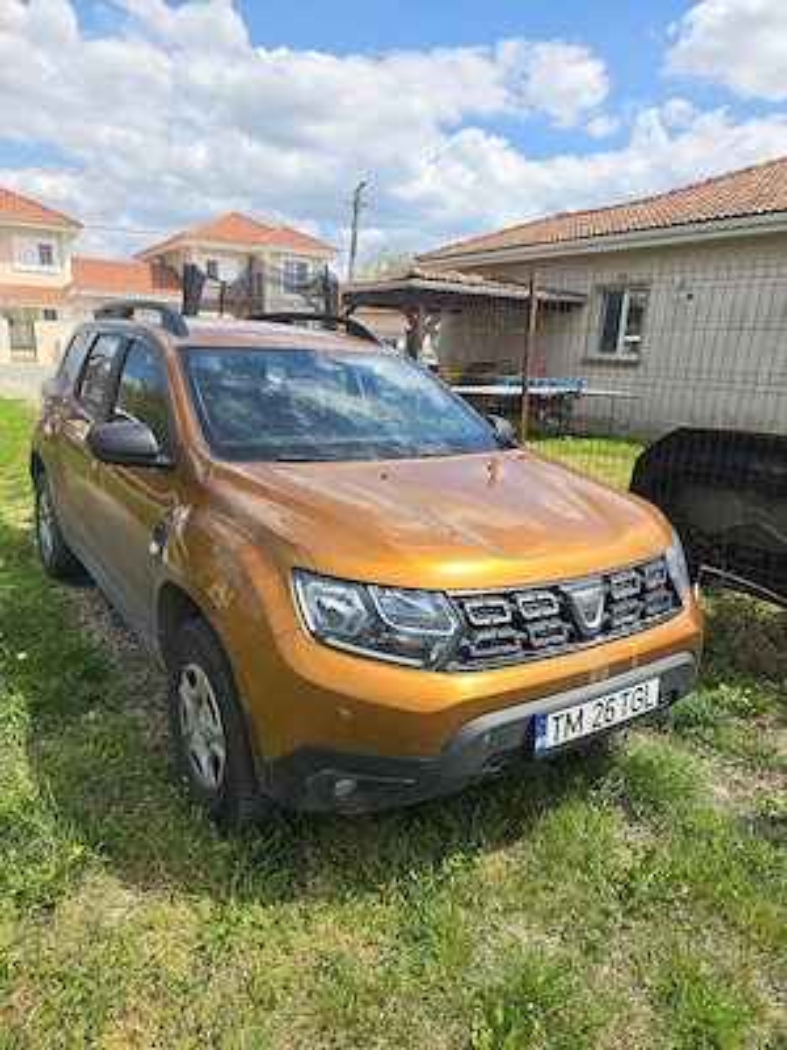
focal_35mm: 23
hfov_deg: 58.9
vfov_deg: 73.9
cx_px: 394
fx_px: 697
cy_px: 525
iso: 80
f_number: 1.7
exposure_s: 1/5000
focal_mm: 6.3
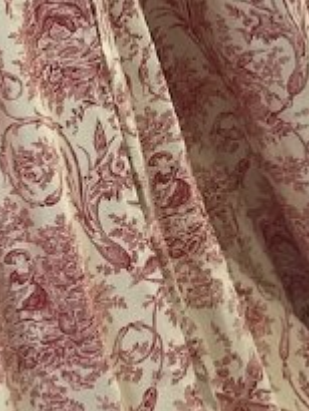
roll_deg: +6.7
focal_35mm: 146
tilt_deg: -13.5
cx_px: -486
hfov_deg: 9.0
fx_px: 1736
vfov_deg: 12.6
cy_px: -277
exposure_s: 1/121
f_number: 1.6
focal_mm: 5.1
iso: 125
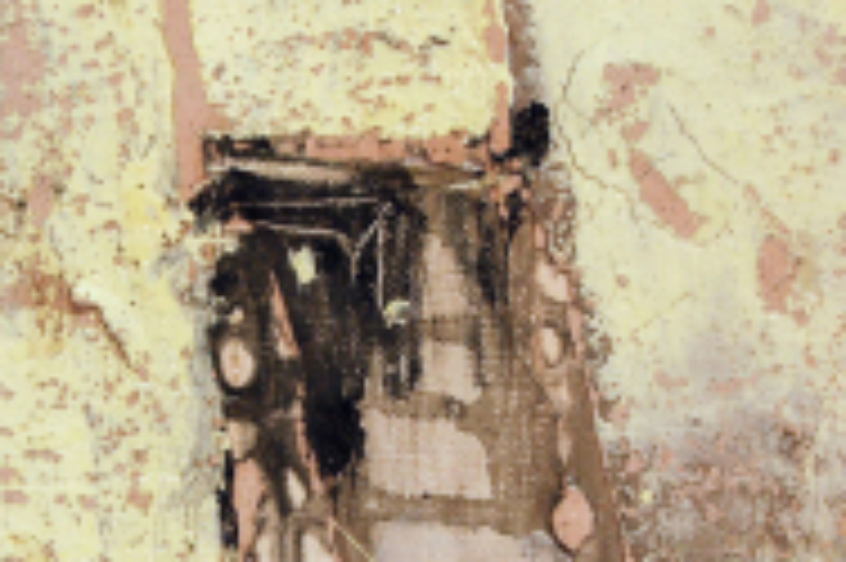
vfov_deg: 7.4
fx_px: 4320
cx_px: 126
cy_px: 524
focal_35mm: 184
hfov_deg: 11.1
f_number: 5.3
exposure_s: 1/100
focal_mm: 46
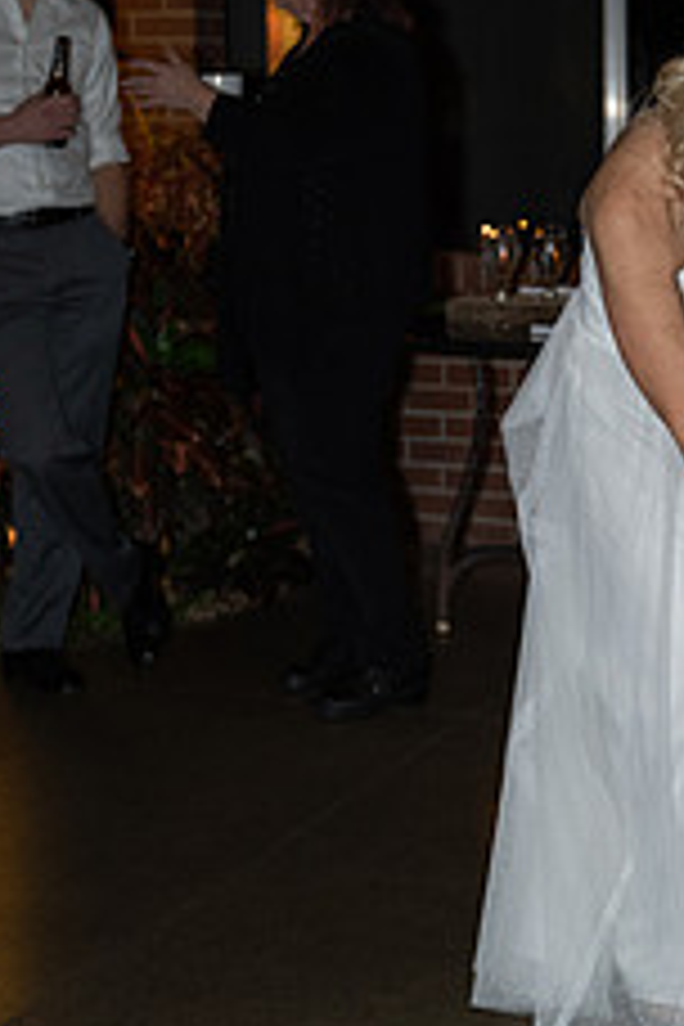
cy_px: 446
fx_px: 2194
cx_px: 576
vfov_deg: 26.3
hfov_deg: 17.5
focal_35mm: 77
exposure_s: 1/250
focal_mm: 39
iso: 2500
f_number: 2.8
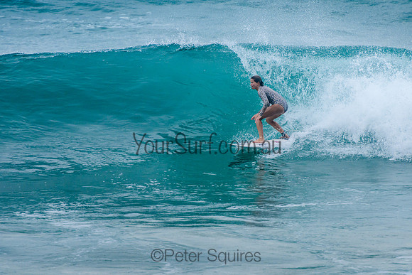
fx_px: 6300
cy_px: 112
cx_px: 244
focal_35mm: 550
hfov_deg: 3.7
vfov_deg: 2.5
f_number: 6.3
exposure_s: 1/2000
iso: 500
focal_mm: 400
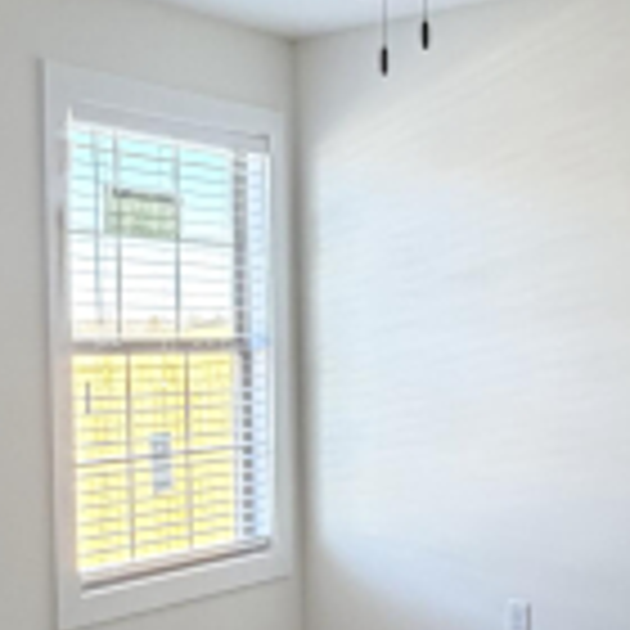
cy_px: 392
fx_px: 1215
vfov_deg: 29.0
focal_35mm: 59
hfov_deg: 29.0
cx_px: 367
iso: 250
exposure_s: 1/120
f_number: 2.2
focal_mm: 2.22
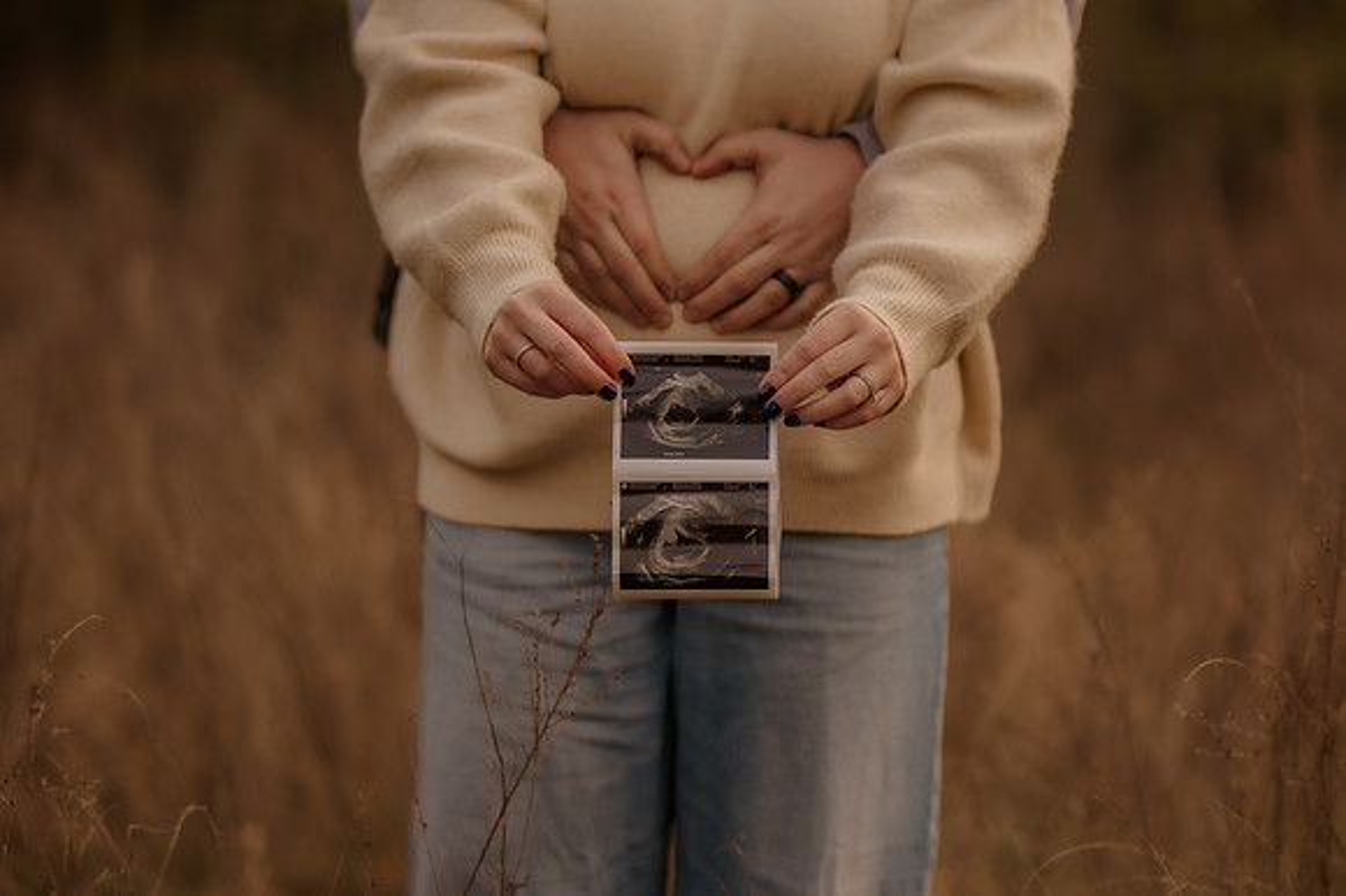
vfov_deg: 10.8
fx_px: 4746
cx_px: 673
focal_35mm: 127
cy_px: 448
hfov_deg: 16.1
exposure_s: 1/1250
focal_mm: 85
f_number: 1.4
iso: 320
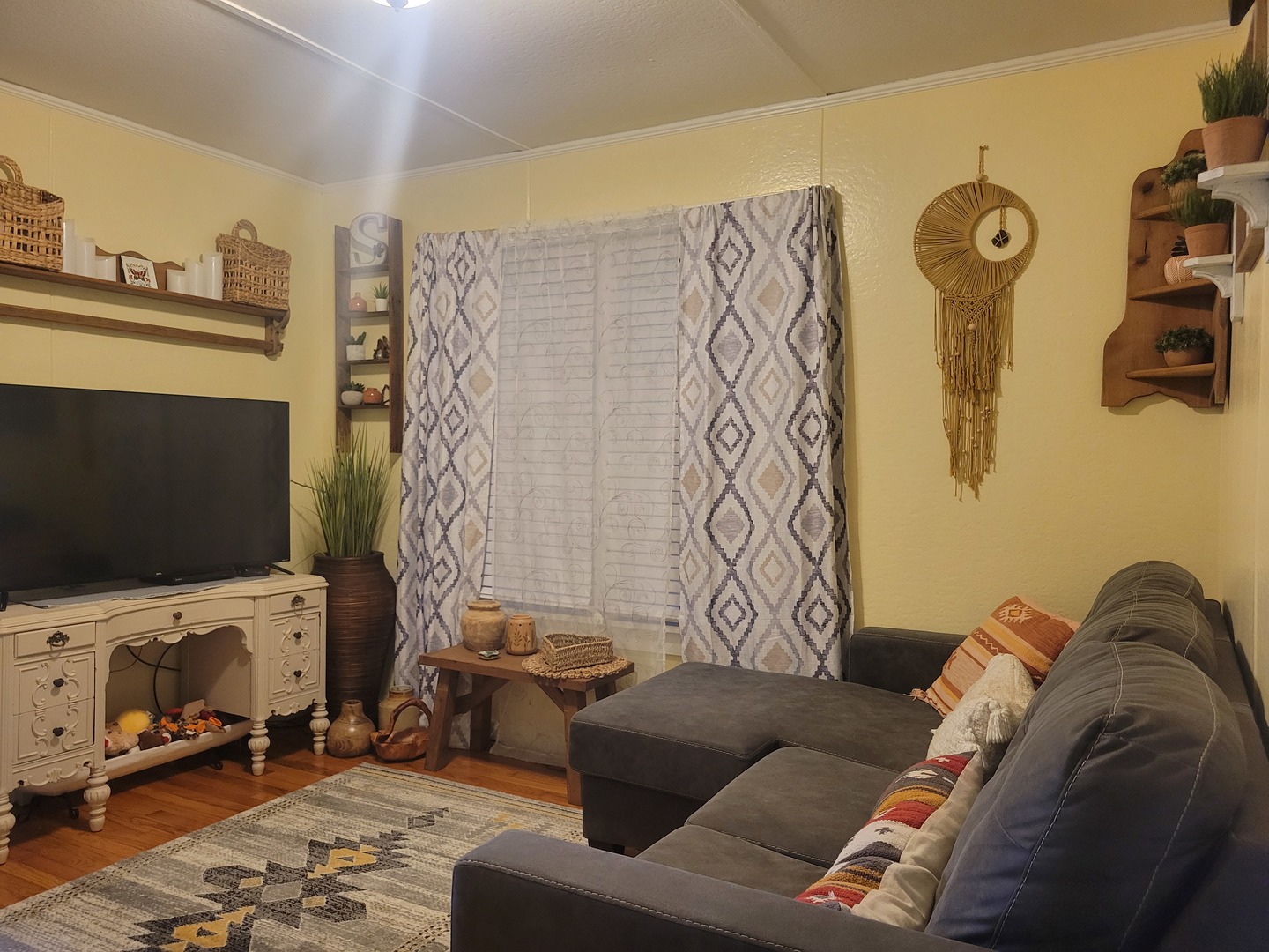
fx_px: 953
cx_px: 634
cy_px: 476
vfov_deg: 53.1
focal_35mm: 26
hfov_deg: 67.3
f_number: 1.8
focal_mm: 5.4
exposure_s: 1/50
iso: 400
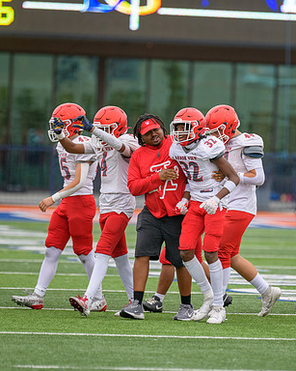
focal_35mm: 425
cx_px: 206
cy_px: 185
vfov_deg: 4.6
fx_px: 4656
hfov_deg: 3.6
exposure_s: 1/500
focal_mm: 300
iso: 280
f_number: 2.8
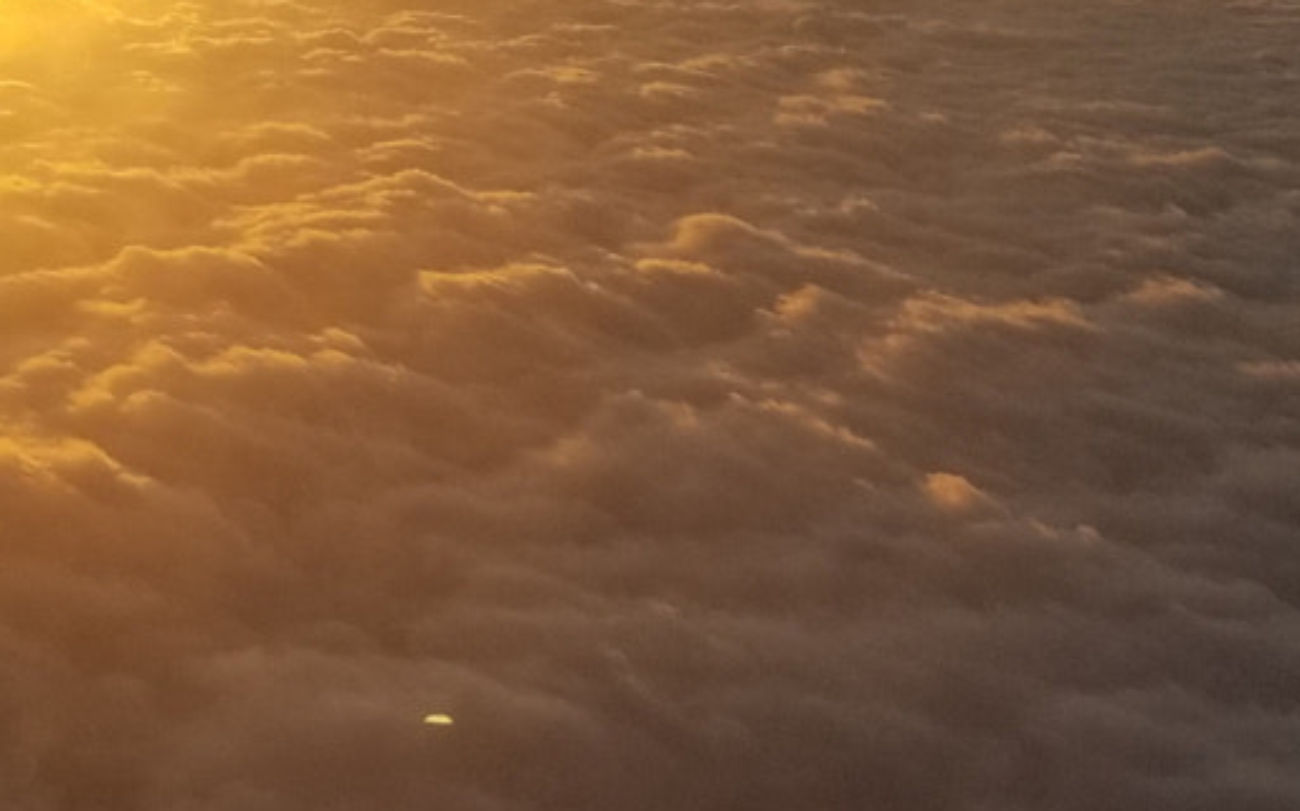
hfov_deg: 23.4
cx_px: 112
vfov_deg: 15.1
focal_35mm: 86
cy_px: 274
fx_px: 3045
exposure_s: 1/1252
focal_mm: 4.25
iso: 50
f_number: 1.7
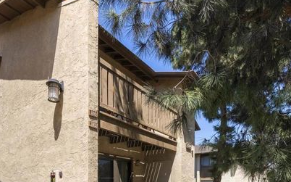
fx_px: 206
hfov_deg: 70.1
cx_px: 125
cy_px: 123
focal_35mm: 26
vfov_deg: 46.8
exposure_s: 1/40
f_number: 22
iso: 500
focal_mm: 16
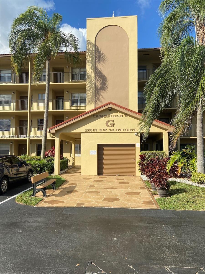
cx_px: 102
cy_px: 137
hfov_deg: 53.1
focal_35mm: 26
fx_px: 205
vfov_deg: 67.3
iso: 32
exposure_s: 1/2183
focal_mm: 4.25
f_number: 1.8
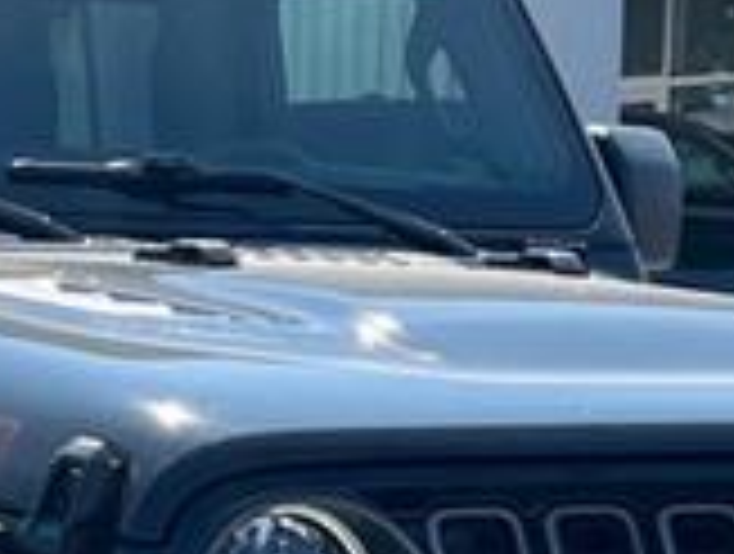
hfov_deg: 12.1
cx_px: 230
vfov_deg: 9.0
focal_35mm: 163
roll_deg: -0.8
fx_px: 3464
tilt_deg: -8.2
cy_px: 667
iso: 50
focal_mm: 5.7
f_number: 1.5
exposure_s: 1/3257
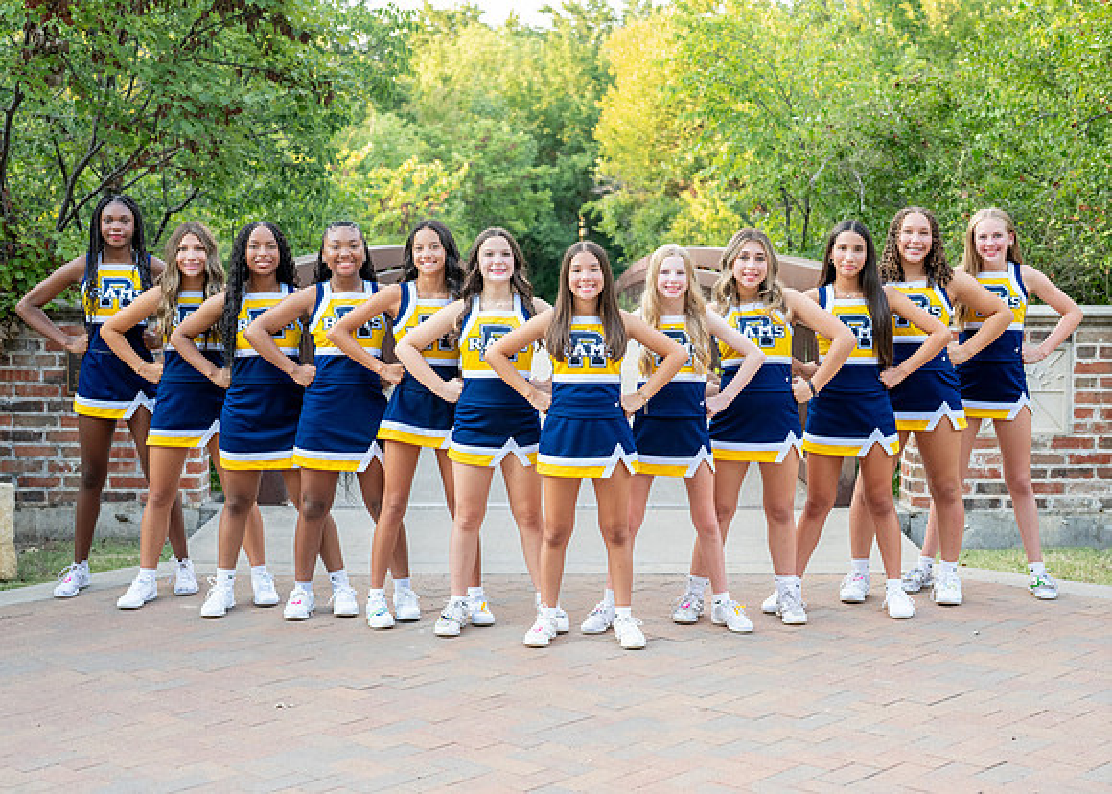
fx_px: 1728
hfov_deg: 35.7
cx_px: 564
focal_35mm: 55
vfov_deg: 25.9
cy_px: 410
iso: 1250
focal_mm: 50
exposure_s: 1/500
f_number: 3.2
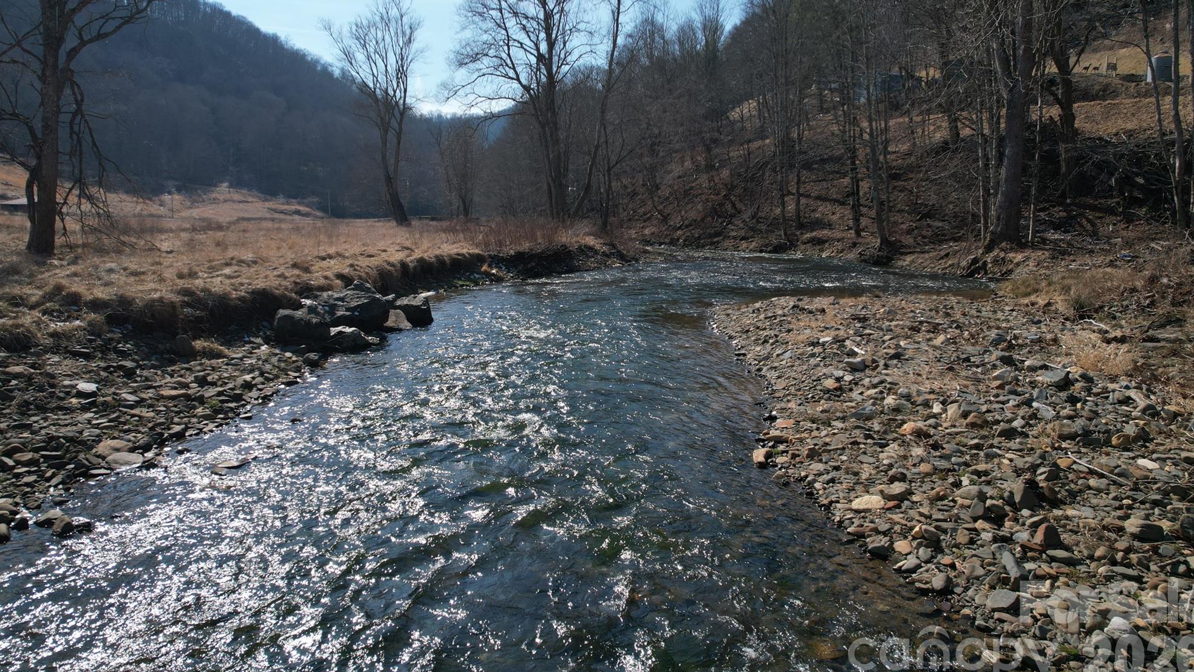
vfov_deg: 47.5
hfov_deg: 76.3
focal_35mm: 24
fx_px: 760
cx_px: 592
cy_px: 285
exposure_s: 1/2500
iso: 100
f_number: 2.8
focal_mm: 8.38
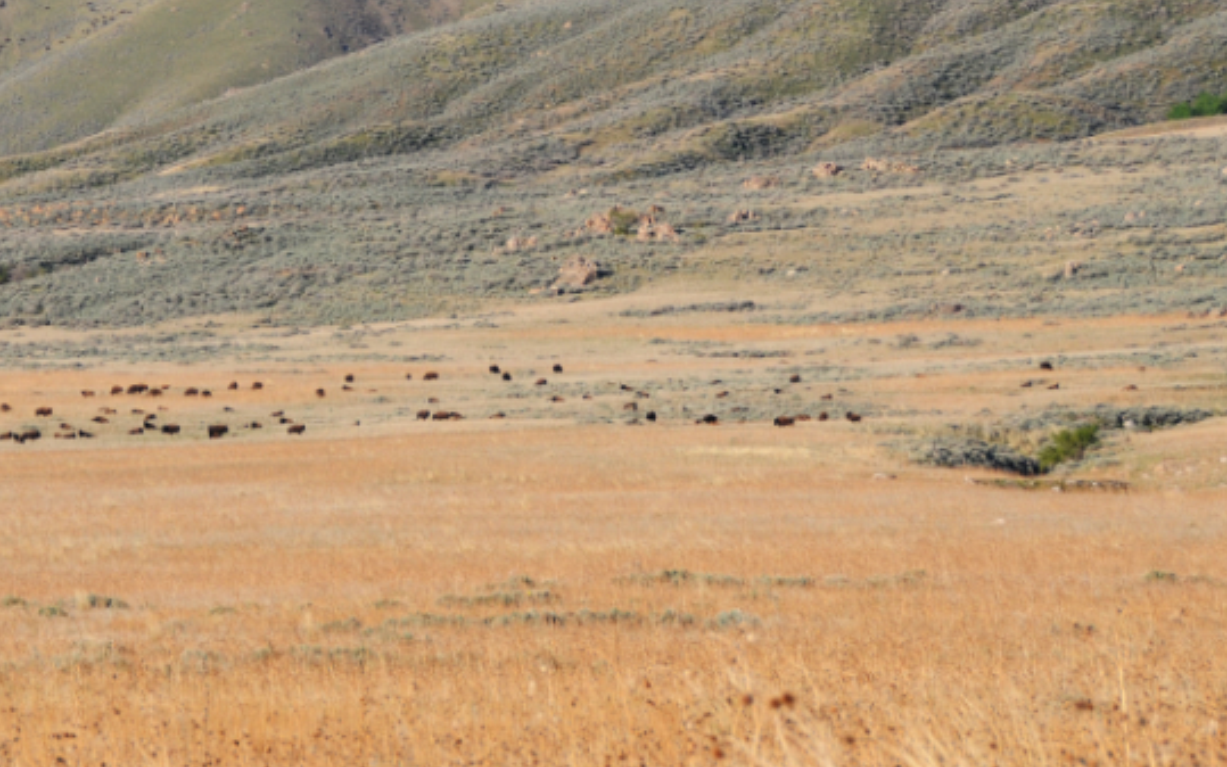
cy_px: 417
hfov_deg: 7.8
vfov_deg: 4.9
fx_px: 8994
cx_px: 332
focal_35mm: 269
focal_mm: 95
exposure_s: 1/800
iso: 320
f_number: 8
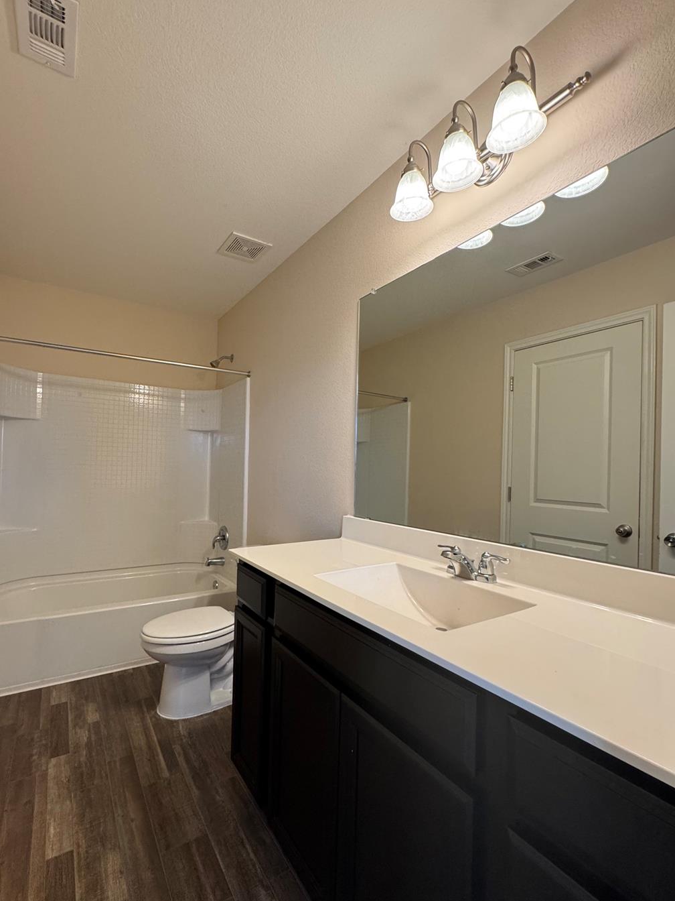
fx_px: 416
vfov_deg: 94.5
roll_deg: -0.8
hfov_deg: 77.8
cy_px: 461
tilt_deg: +0.6
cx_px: 300
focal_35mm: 16
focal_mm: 2.22
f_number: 2.2
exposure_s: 1/120
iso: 250
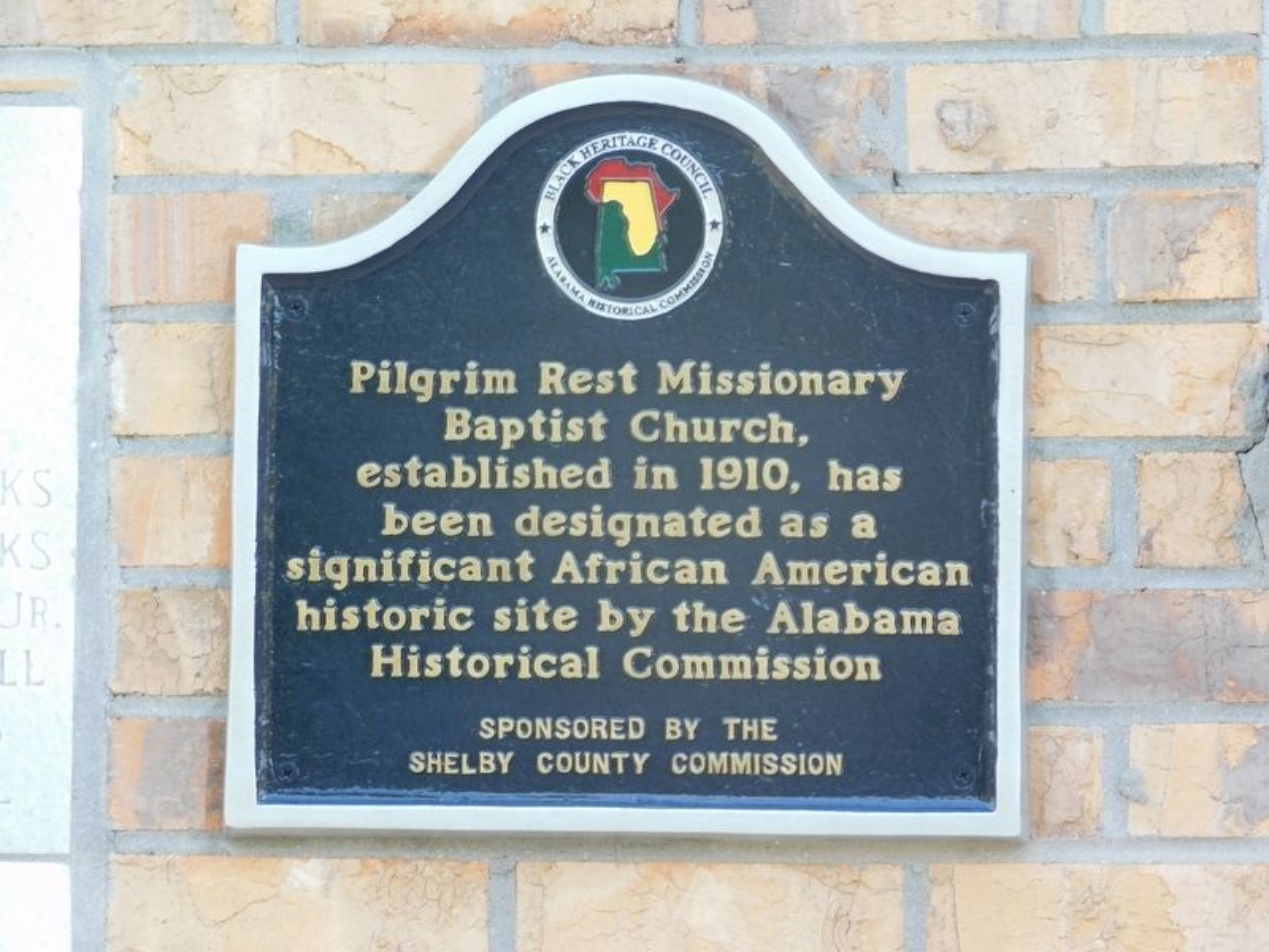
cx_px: 634
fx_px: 9751
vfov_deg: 5.6
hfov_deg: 7.4
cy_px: 476
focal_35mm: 266
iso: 125
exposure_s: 1/40
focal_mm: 47.2
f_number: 5.7
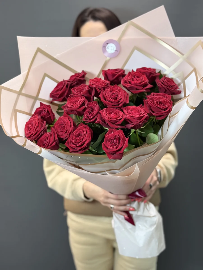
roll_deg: +2.0
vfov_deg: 39.7
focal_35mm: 48
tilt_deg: -11.8
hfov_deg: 30.3
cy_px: 135
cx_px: 102
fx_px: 375
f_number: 1.78
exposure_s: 1/65
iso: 80
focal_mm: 6.76
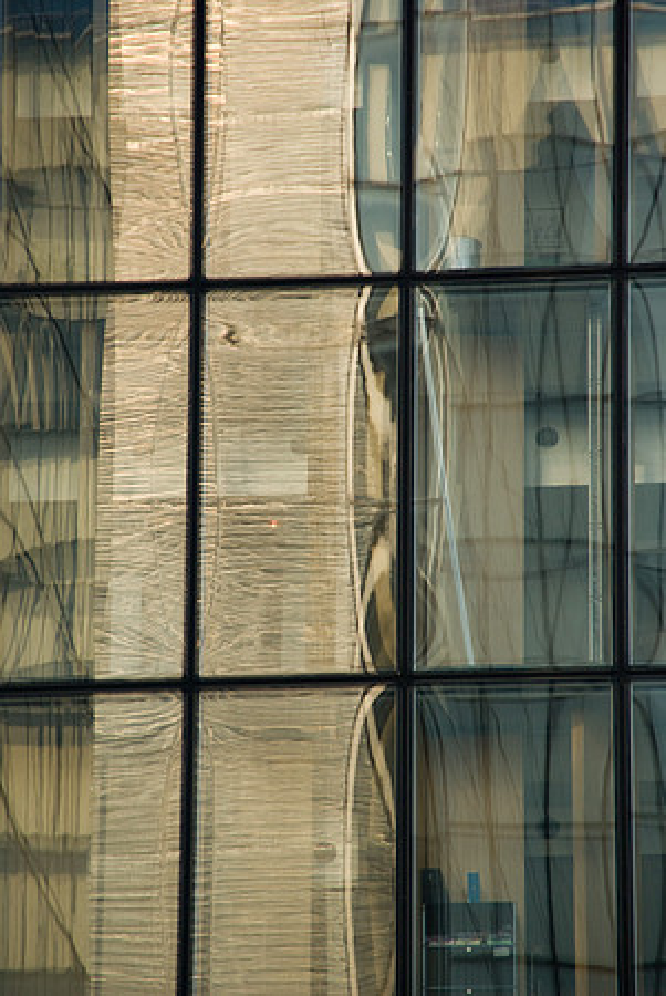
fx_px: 7475
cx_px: 333
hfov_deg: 5.1
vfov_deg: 7.6
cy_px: 498
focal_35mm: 270
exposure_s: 1/350
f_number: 6.2
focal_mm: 180
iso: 140
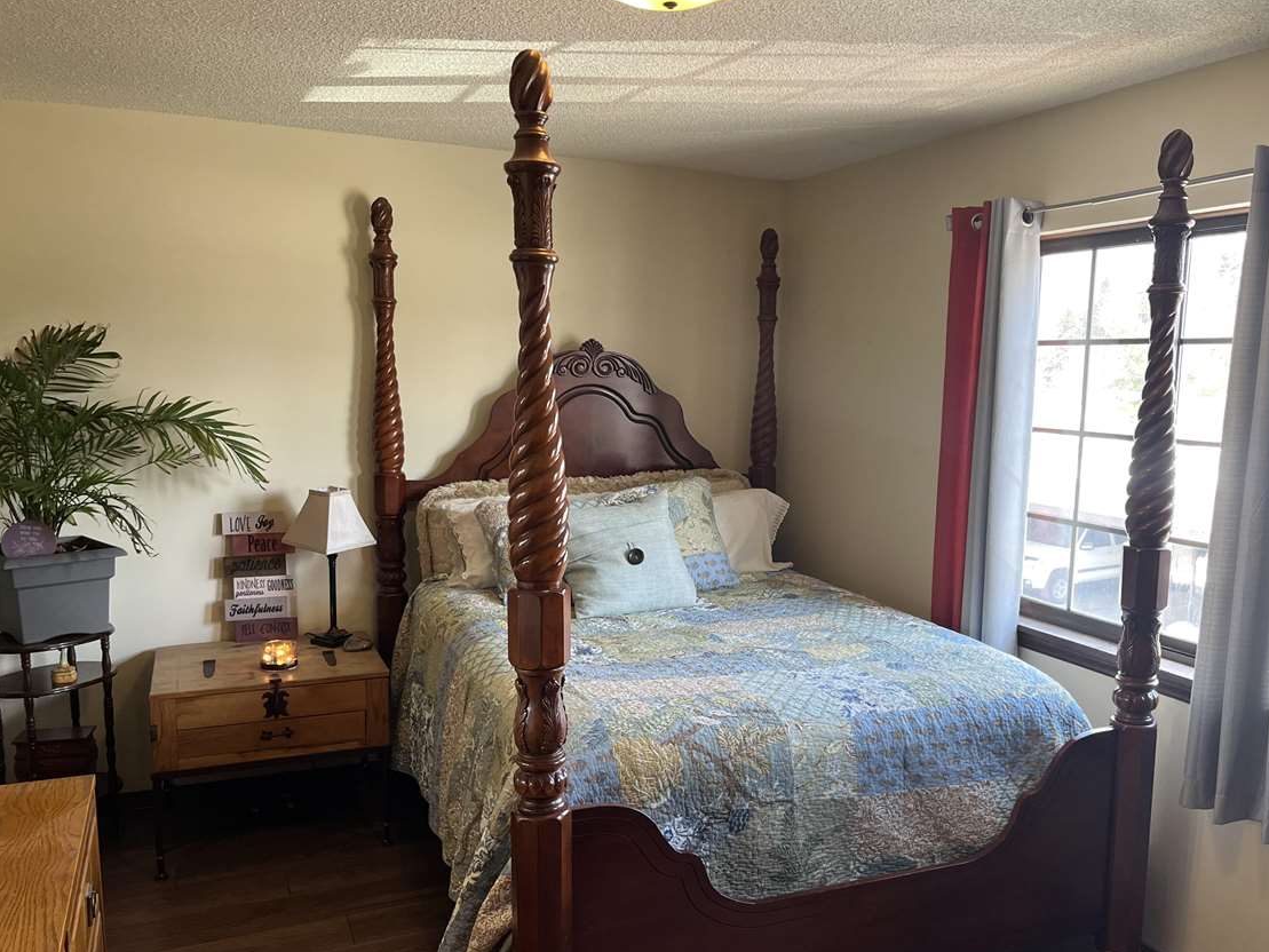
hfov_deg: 59.9
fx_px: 1100
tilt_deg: -8.1
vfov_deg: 46.7
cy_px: 524
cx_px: 693
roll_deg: -1.8
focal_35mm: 30
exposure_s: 1/120
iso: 125
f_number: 1.6
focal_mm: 5.1
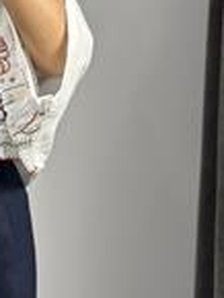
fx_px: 1180
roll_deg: -2.3
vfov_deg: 14.4
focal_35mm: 137
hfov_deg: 10.6
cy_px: 120
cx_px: -70
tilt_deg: -29.5
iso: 80
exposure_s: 1/100
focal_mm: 6.86
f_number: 1.78
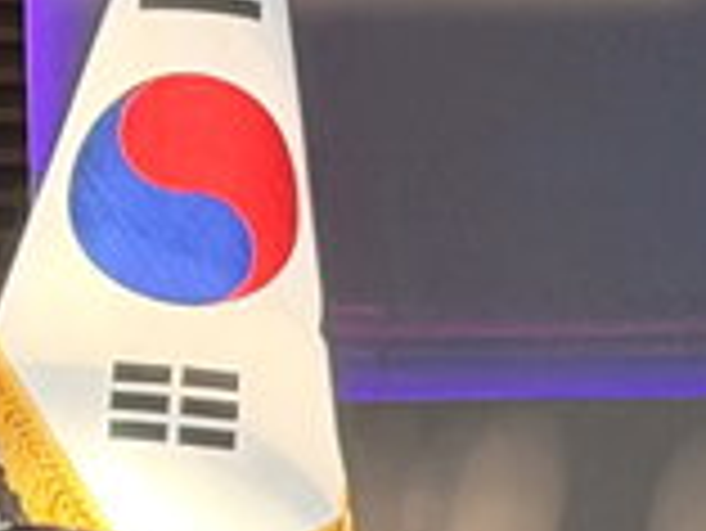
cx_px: 2316
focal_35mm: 366
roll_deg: +1.0
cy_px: 576
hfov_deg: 5.1
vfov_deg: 4.1
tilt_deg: -1.6
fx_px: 7470
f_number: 1.78
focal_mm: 6.76
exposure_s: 1/194
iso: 100
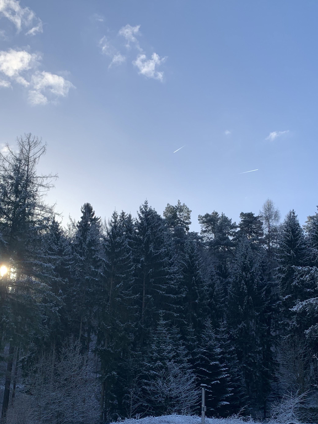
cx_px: 178
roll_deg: -1.5
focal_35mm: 38
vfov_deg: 48.4
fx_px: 465
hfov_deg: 37.7
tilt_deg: +14.3
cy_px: 273
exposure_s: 1/1661
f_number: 1.8
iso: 25
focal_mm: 4.25
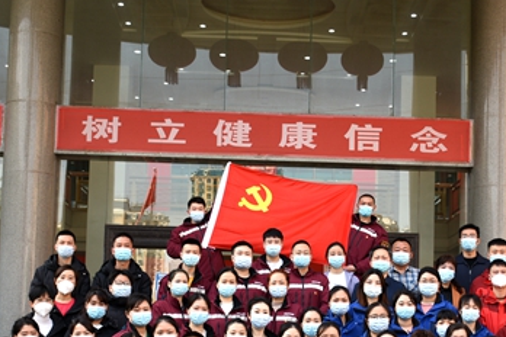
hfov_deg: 28.8
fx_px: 982
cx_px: 310
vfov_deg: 19.3
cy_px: 277
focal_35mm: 70
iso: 100
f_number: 4
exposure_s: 1/200
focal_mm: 27
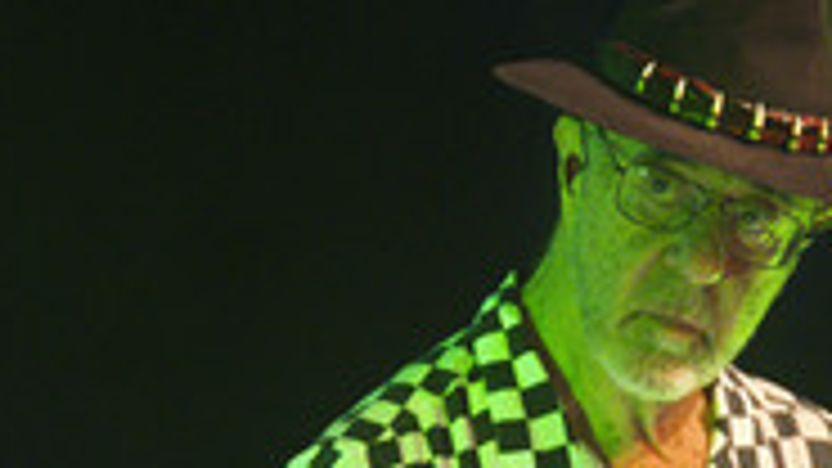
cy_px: 495
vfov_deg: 1.6
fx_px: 16897
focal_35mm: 766
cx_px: 668
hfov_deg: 2.8
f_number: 2.8
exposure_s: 1/100
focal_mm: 300
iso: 1600
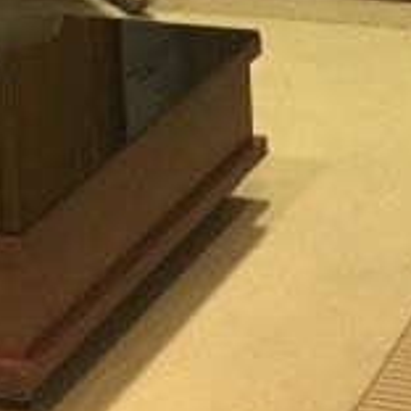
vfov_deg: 12.8
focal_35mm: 126
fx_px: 1693
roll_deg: +0.3
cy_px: -295
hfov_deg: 13.5
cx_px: 485
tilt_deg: -11.3
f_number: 2.2
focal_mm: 4.15
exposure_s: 1/20
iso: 200
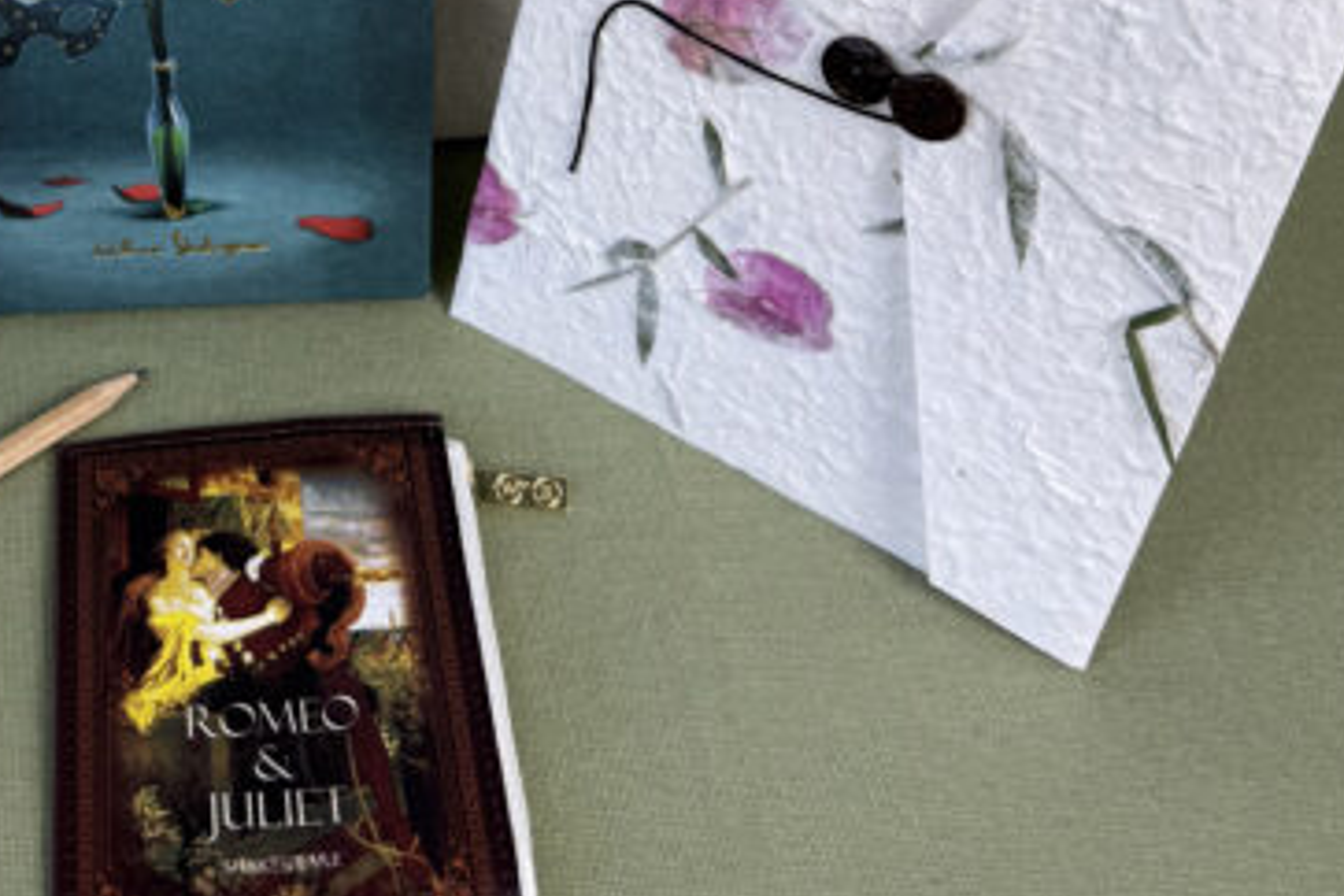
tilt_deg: -34.0
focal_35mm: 55
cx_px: 255
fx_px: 2053
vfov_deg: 22.4
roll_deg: -1.9
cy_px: -230
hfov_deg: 35.0
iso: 64
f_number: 1.78
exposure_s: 1/121
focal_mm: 6.76
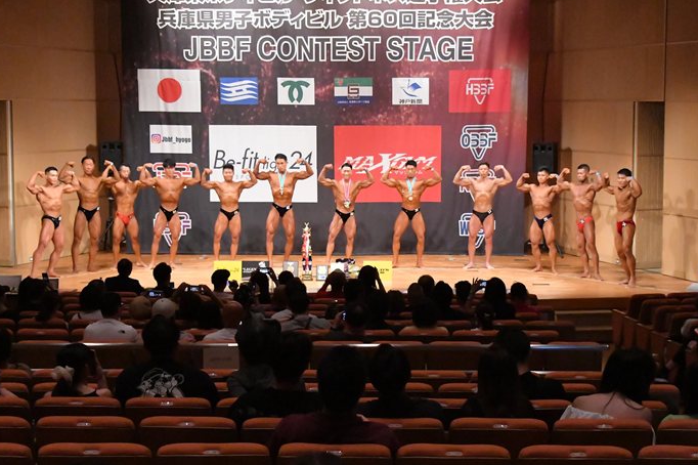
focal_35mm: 75
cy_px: 214
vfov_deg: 18.2
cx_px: 367
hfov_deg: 27.0
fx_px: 1453
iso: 14400
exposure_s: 1/400
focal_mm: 44
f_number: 5.6
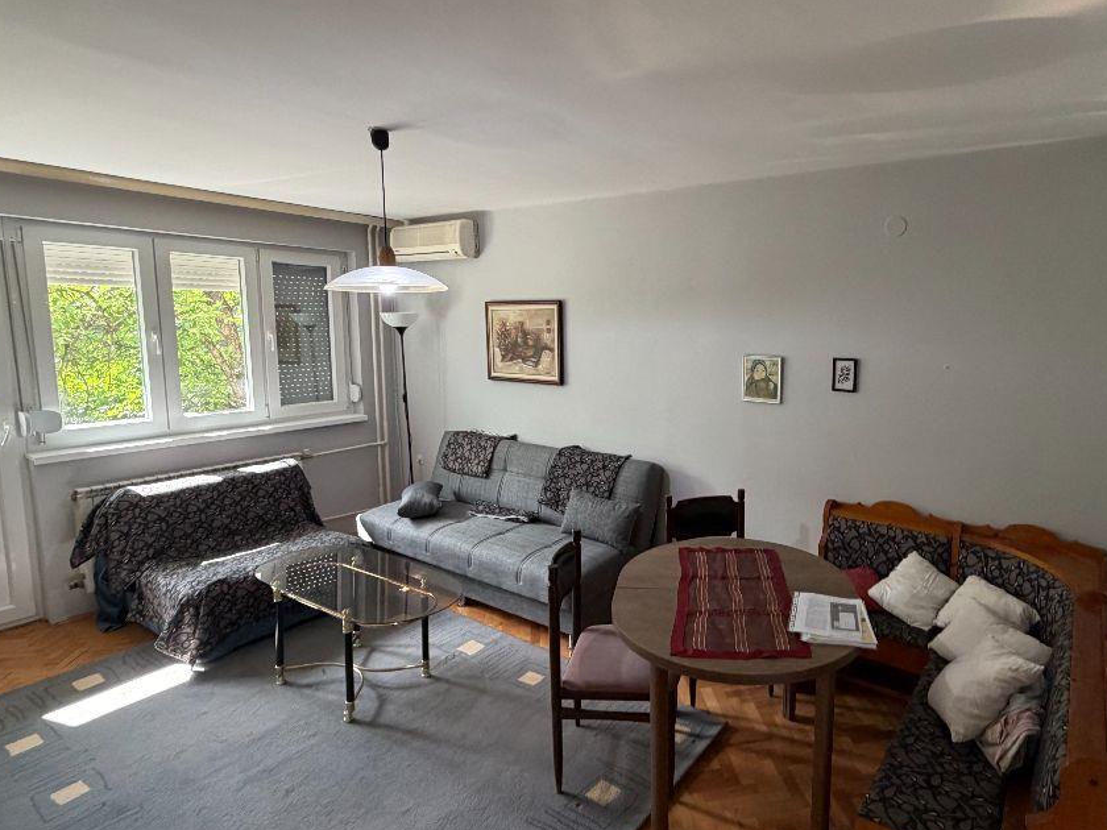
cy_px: 397
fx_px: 640
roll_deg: -1.1
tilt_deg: -5.9
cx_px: 669
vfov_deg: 65.9
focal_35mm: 20
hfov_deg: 80.7
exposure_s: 1/100
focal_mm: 2.22
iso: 320
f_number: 2.2
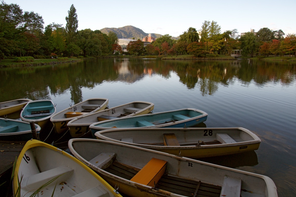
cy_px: 97
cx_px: 148
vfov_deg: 51.3
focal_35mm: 25
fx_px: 206
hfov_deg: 71.5
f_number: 7.1
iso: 200
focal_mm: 16
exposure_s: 1/100
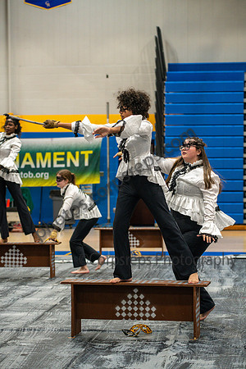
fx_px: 1127
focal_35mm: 110
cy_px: 184
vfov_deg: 18.6
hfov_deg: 12.5
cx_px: 123
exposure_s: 1/500
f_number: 4
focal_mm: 110
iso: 2800
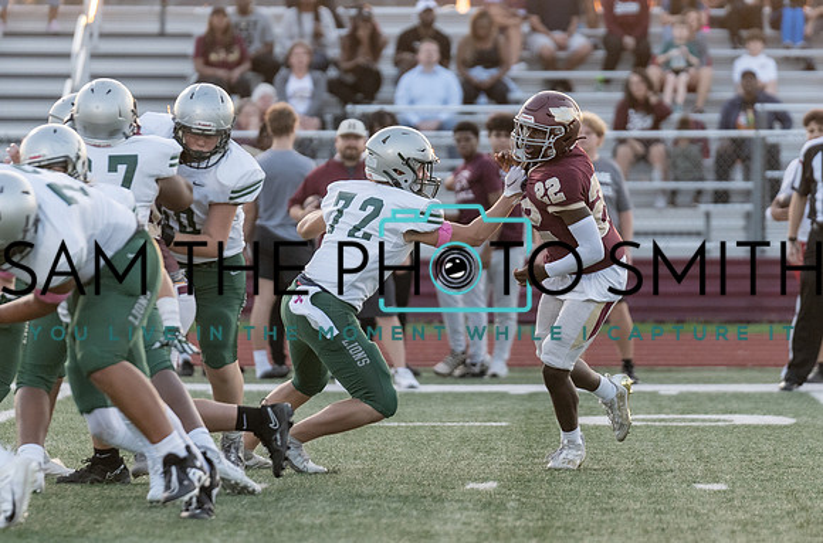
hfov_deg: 5.7
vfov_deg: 3.8
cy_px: 263
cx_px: 425
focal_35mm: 364
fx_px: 8292
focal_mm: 200
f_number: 2.8
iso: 1250
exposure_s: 1/1250
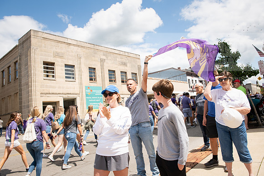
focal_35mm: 27
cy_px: 88
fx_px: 198
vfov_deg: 48.0
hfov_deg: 67.4
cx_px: 132
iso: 250
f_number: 6.3
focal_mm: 27
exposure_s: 1/800
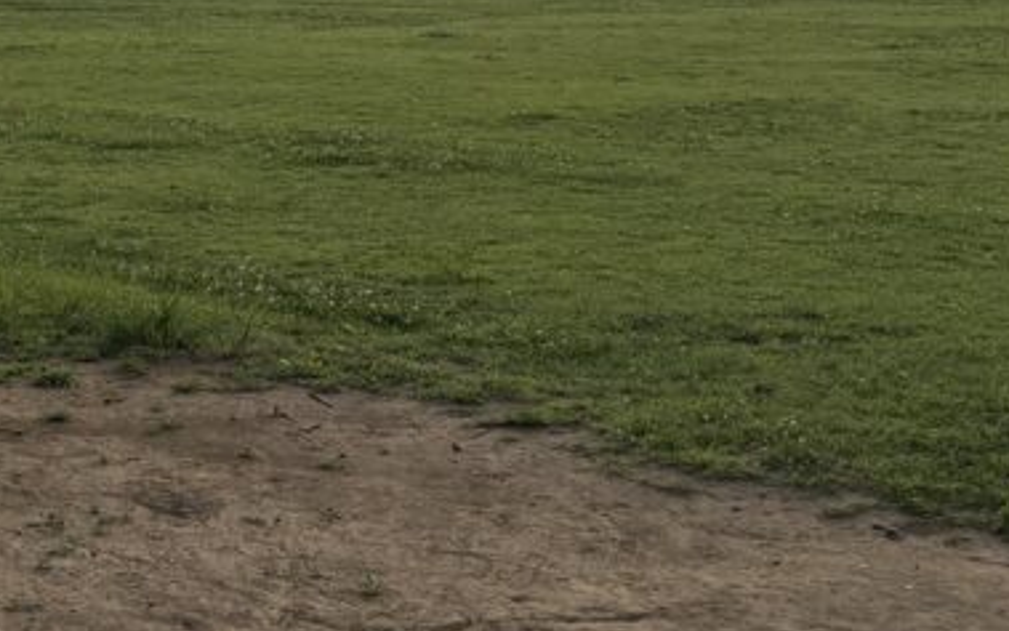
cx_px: -618
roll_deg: +1.0
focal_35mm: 93
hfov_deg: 18.9
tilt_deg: +5.4
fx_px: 2558
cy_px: -325
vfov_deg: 13.3
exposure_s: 1/4065
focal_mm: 5.96
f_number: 1.6
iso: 50
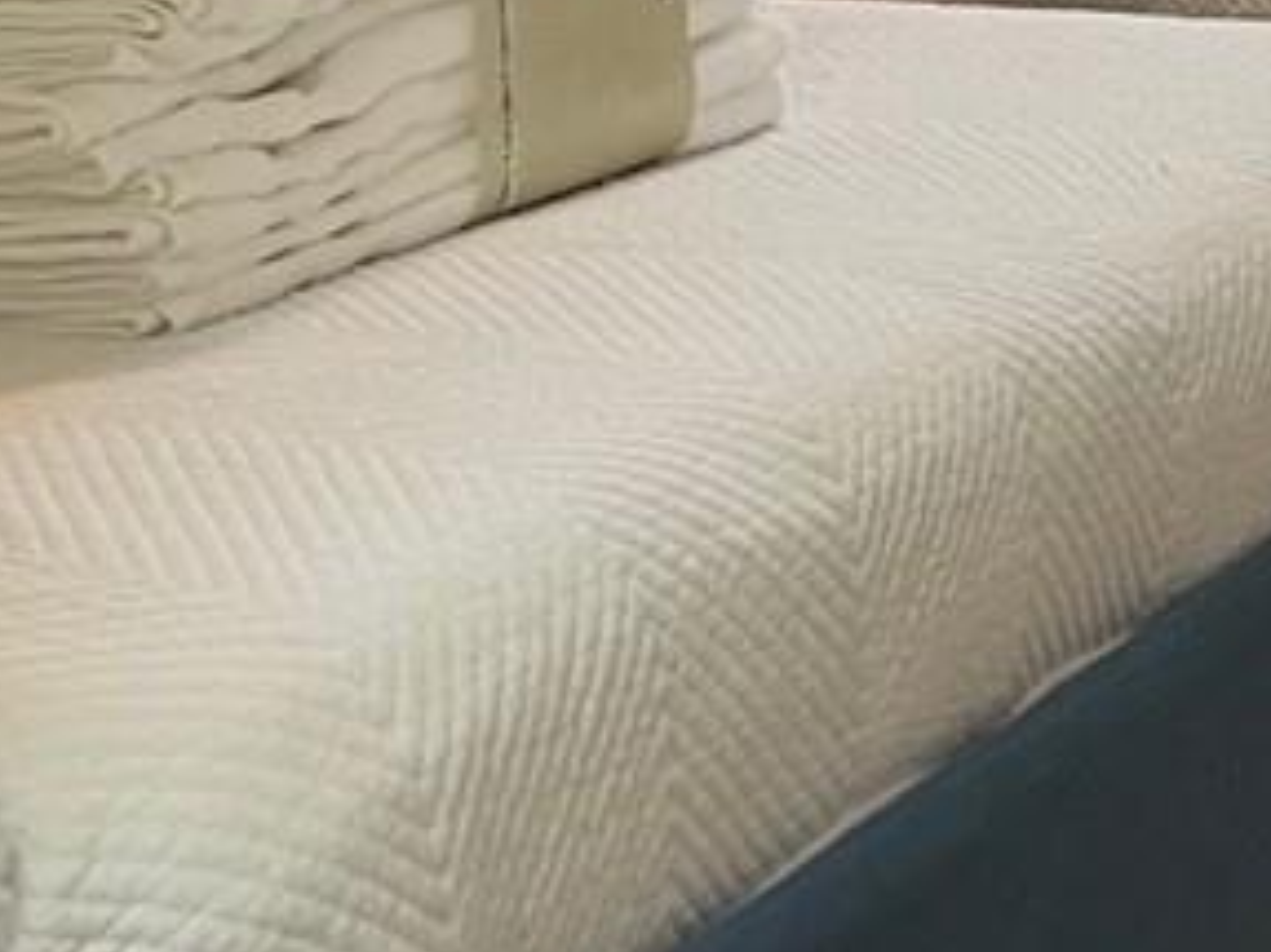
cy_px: -801
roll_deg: +1.5
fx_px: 5322
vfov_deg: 9.7
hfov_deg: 13.5
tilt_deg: -2.3
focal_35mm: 145
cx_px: 1027
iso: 80
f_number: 1.5
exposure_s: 1/60
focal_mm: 5.7
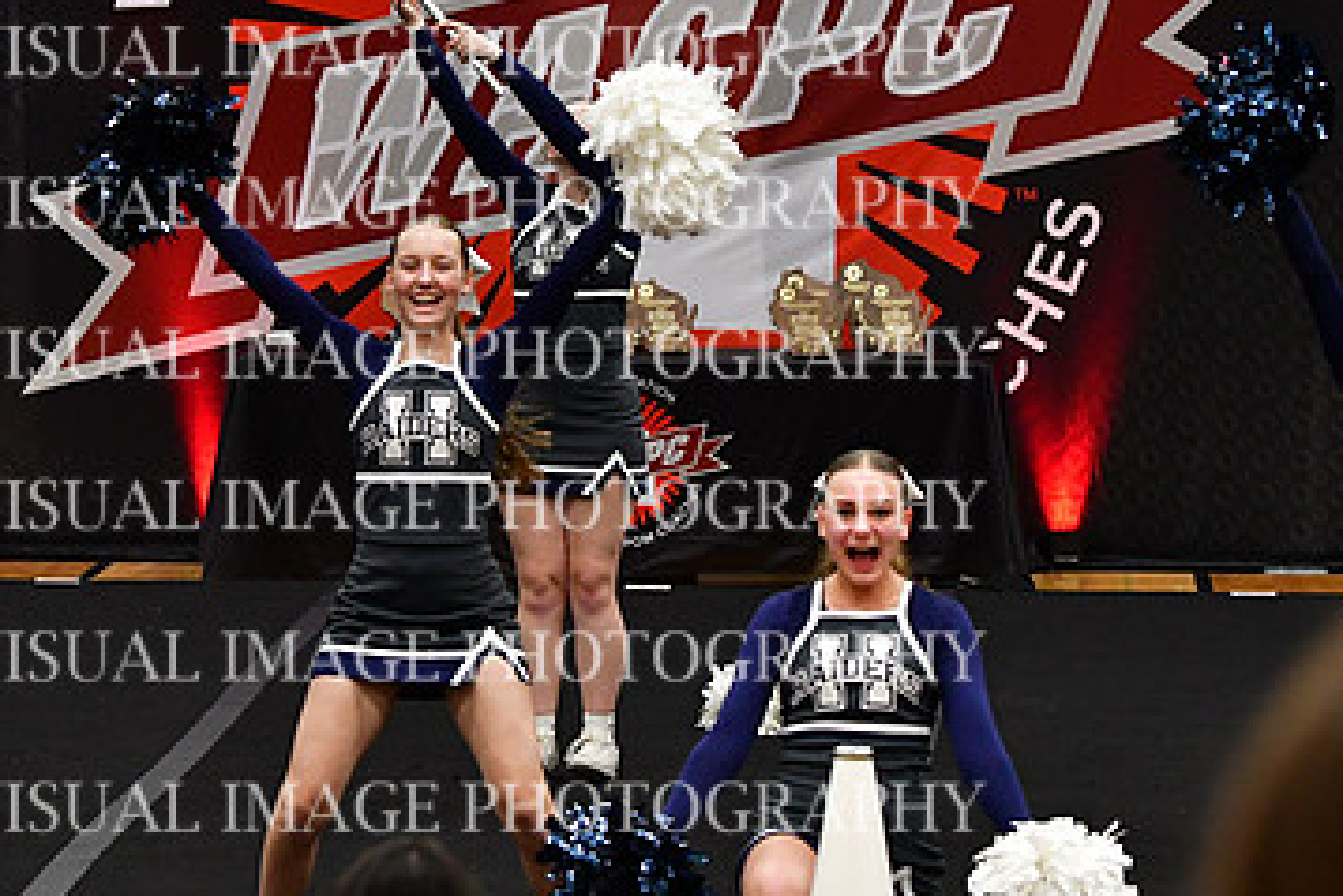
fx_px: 7800
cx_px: 443
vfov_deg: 6.6
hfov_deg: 9.8
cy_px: 429
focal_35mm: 209
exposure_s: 1/500
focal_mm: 86
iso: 4000
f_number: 4
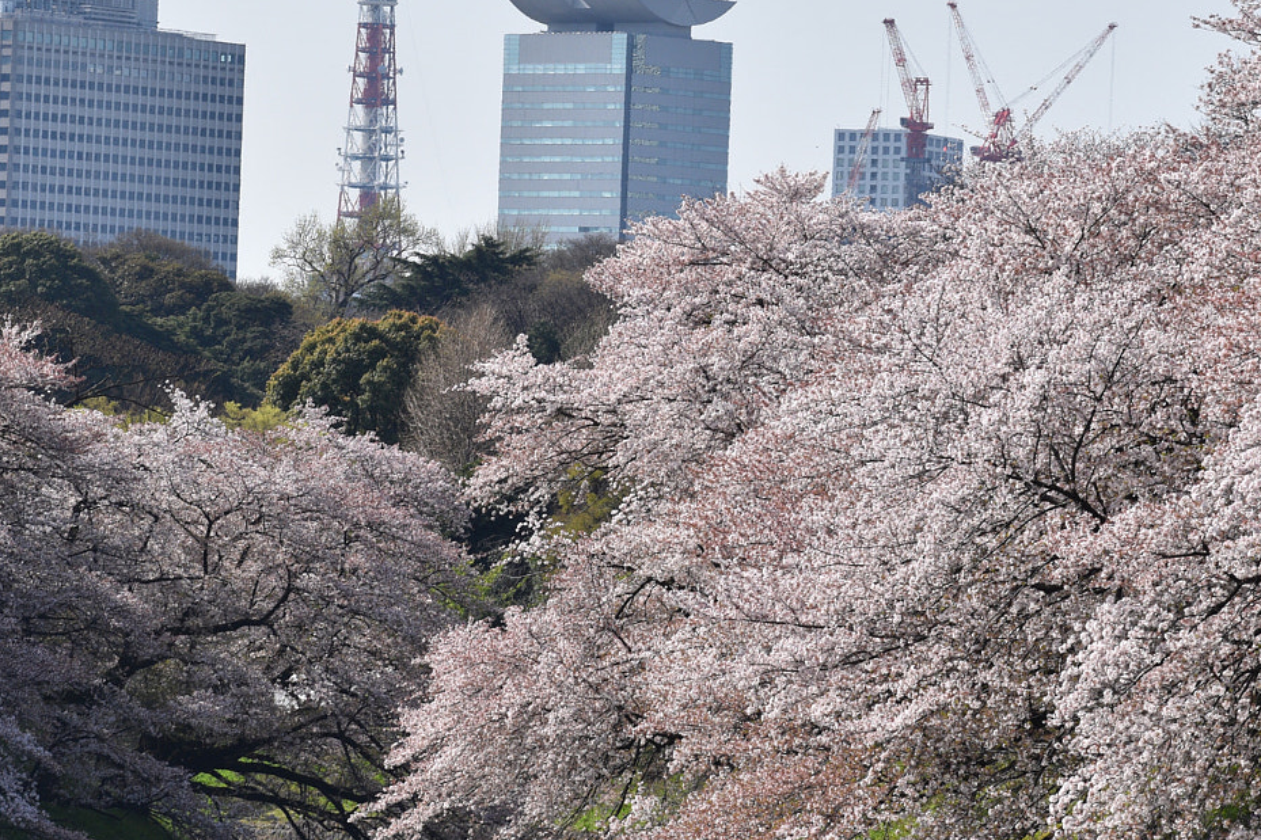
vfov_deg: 4.3
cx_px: 346
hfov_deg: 6.4
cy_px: 285
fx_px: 11306
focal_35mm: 323
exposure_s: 1/400
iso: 200
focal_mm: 125
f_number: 10
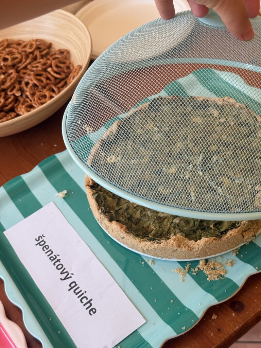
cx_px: 130
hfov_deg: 30.3
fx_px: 483
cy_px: 174
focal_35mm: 48
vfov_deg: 39.7
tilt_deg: -47.7
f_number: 1.78
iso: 80
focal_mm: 6.76
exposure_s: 1/223
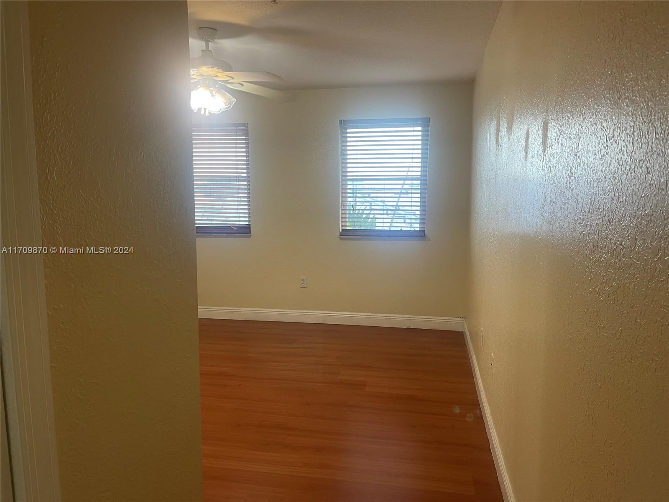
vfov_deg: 54.9
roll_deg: -0.2
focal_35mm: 25
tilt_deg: -7.9
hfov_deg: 69.4
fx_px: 483
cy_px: 251
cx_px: 334
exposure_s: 1/60
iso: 80
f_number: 1.6
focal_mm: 5.1
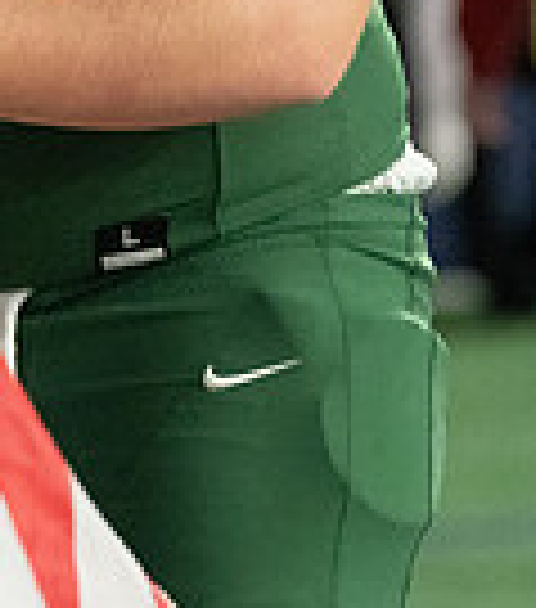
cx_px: -209
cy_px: -297
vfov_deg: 3.4
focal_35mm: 546
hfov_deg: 3.0
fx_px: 10228
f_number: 2.8
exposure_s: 1/400
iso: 5000
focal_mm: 114
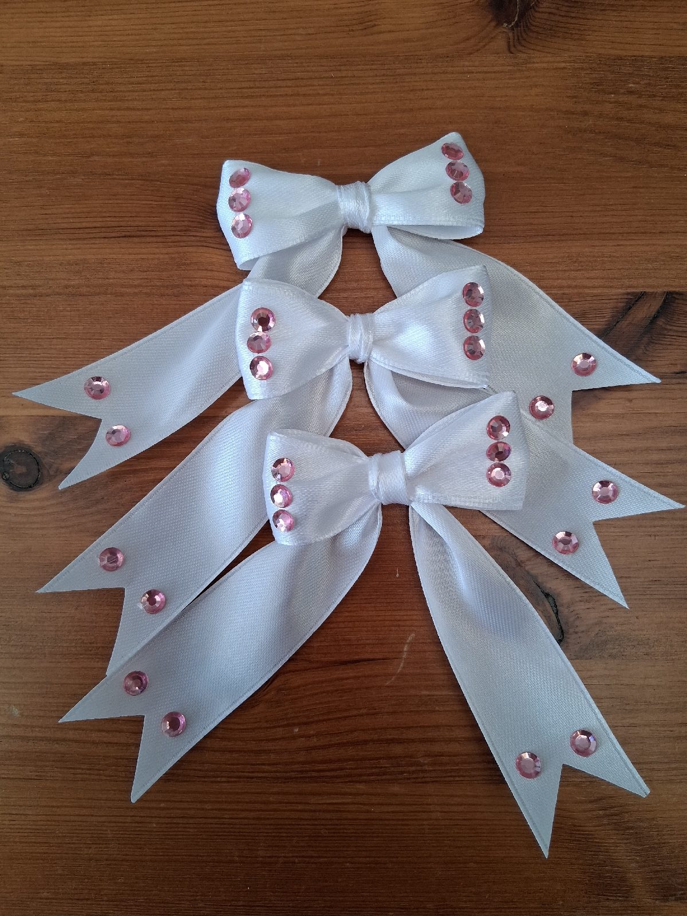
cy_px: 458
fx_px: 688
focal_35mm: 26
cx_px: 344
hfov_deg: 53.1
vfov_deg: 67.3
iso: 160
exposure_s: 1/100
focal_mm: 3.98
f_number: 1.8
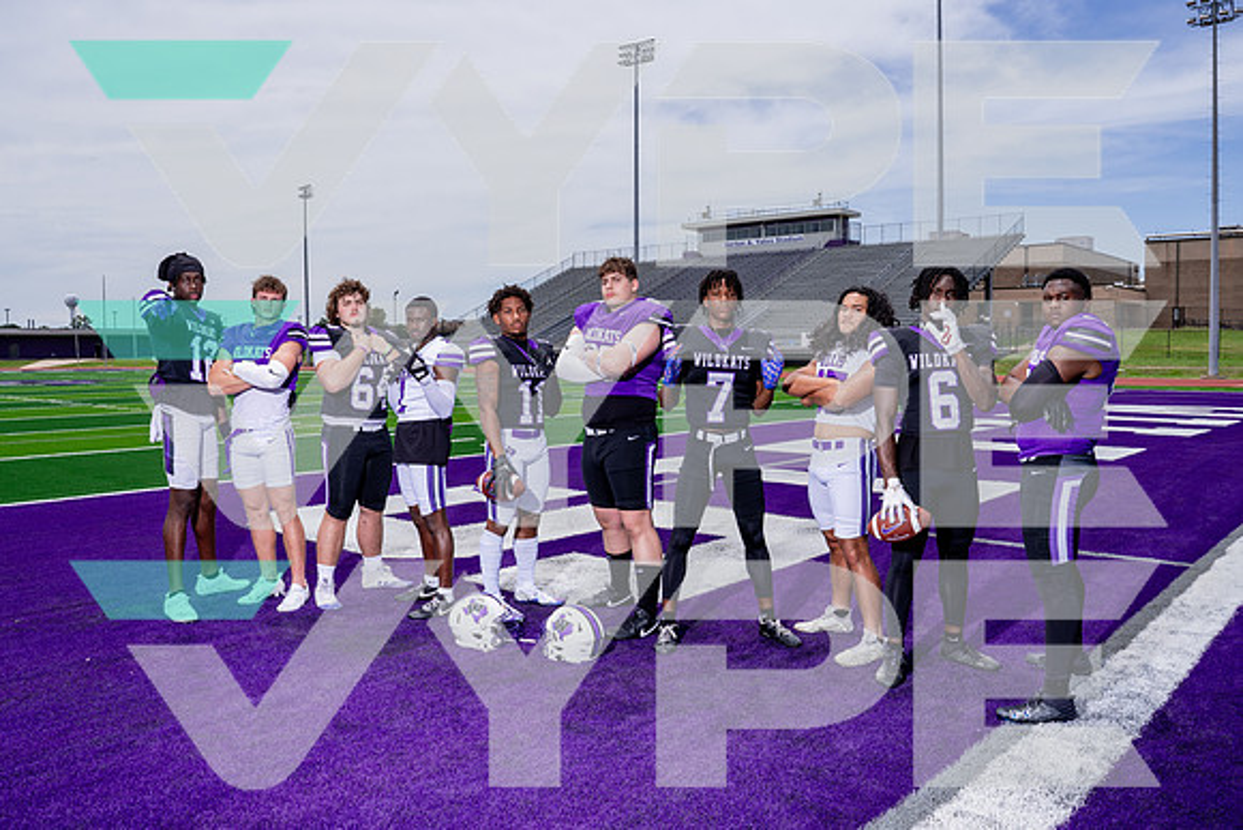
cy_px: 415
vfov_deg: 46.2
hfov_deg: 65.2
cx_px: 622
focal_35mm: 28
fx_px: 972
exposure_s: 1/250
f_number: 11
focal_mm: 25
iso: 100
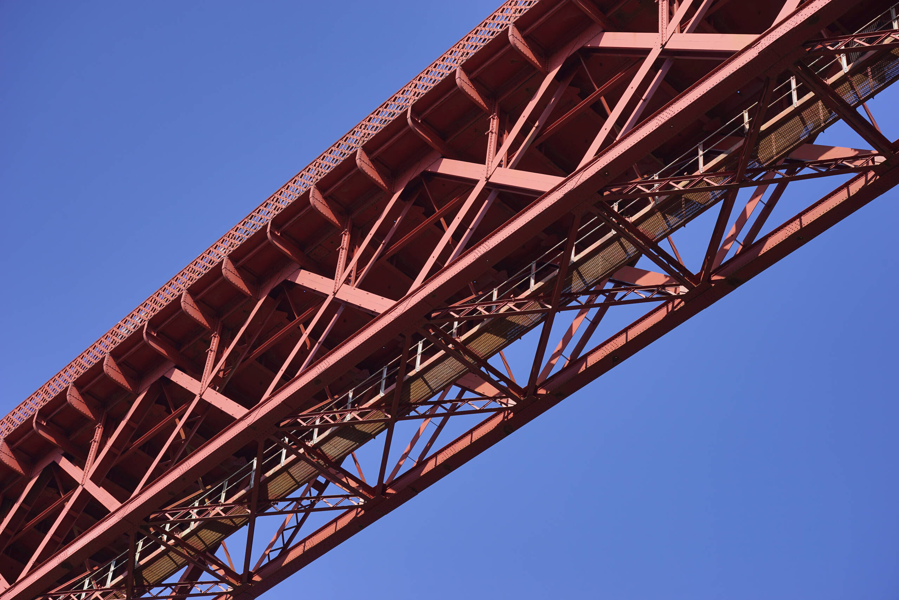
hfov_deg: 28.8
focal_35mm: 70
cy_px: 300
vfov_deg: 19.5
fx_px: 1748
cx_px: 450
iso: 100
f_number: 10
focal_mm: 70
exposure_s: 1/125
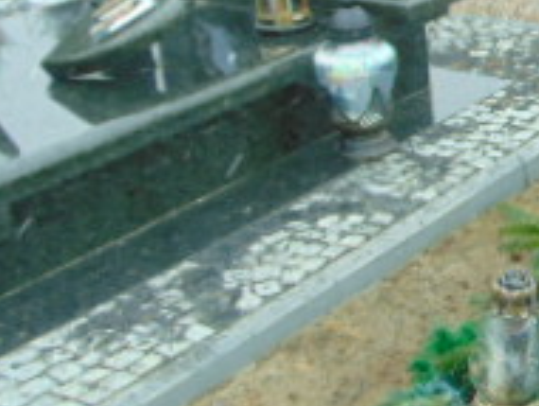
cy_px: 133
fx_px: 1310
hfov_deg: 20.5
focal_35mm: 84
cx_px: 769
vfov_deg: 17.6
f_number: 3
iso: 80
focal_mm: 4.5
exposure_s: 1/160
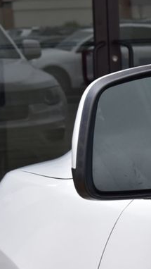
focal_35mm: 145
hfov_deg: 8.3
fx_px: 1031
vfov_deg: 14.8
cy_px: 136
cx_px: 140
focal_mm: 55
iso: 400
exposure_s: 1/400
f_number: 11
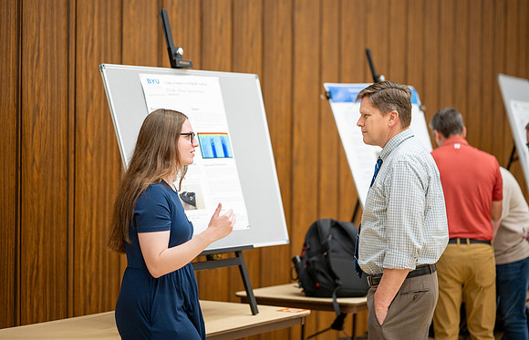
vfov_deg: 15.2
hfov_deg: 23.4
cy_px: 160
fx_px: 1278
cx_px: 258
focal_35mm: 88
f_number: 1.8
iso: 560
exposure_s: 1/200
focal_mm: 85
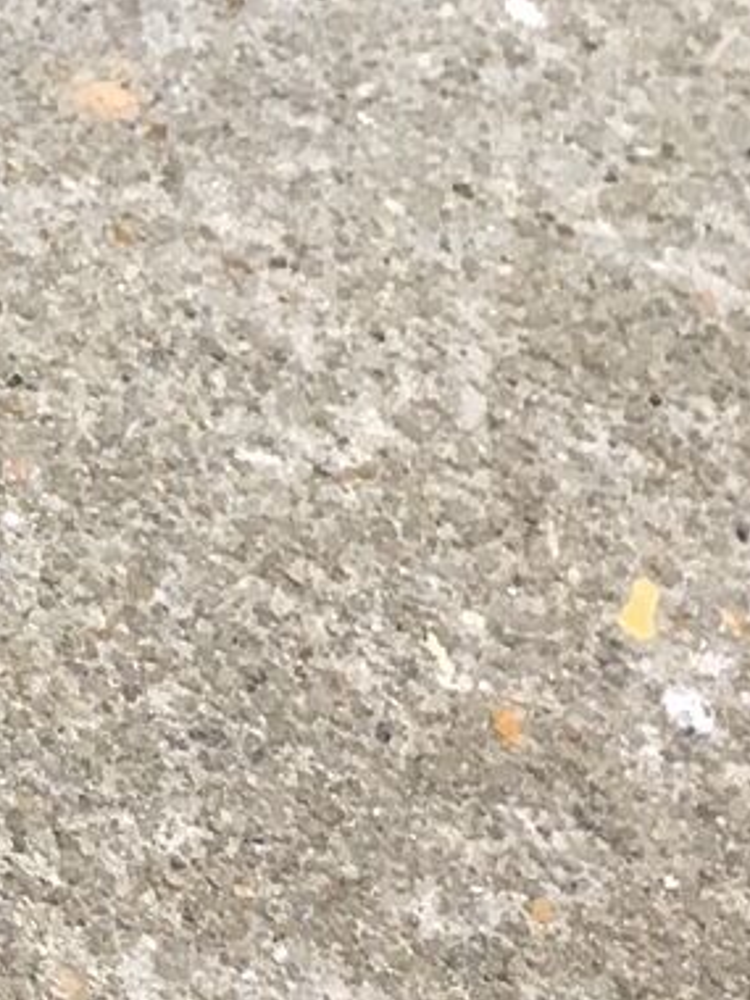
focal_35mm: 154
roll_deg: -20.5
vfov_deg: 12.8
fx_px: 4449
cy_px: 163
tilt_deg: -42.5
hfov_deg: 8.8
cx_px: -1026
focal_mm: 4.15
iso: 32
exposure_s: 1/33
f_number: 2.2
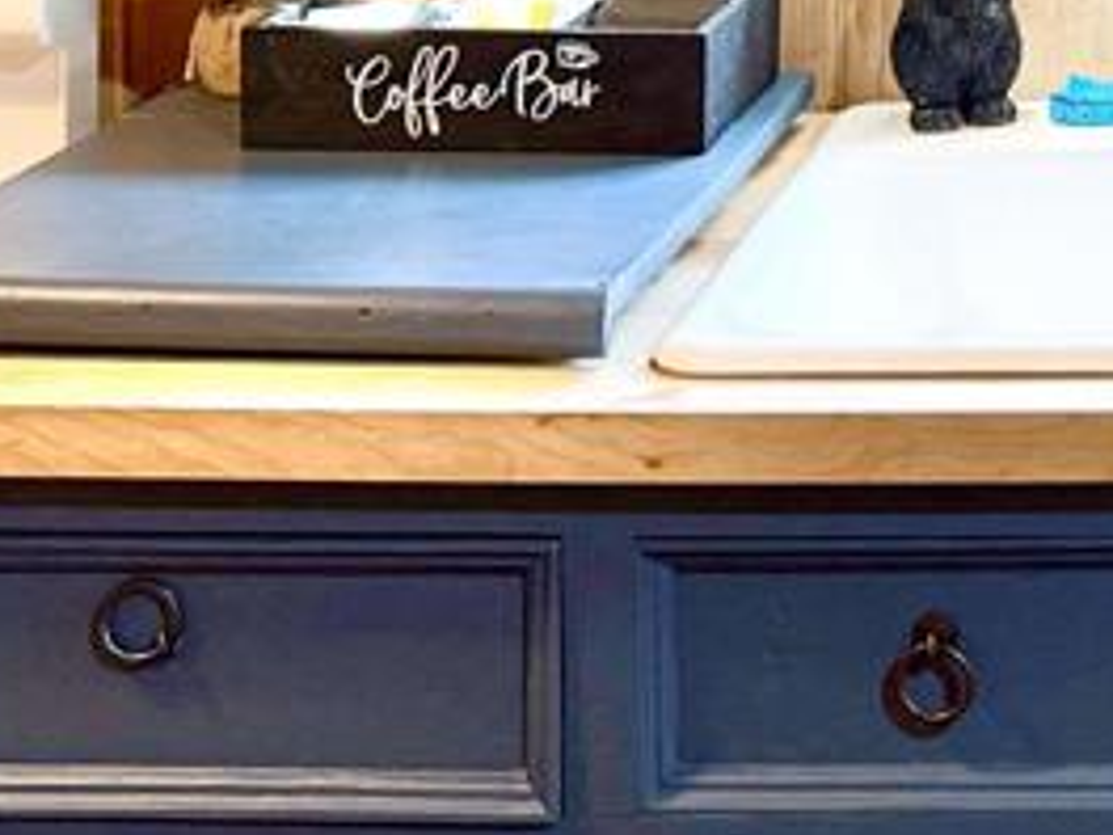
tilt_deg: -0.7
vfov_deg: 14.4
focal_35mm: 93
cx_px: 1438
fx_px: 2990
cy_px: -557
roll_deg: -0.5
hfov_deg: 19.5
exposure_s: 1/120
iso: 400
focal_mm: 6.76
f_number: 1.78
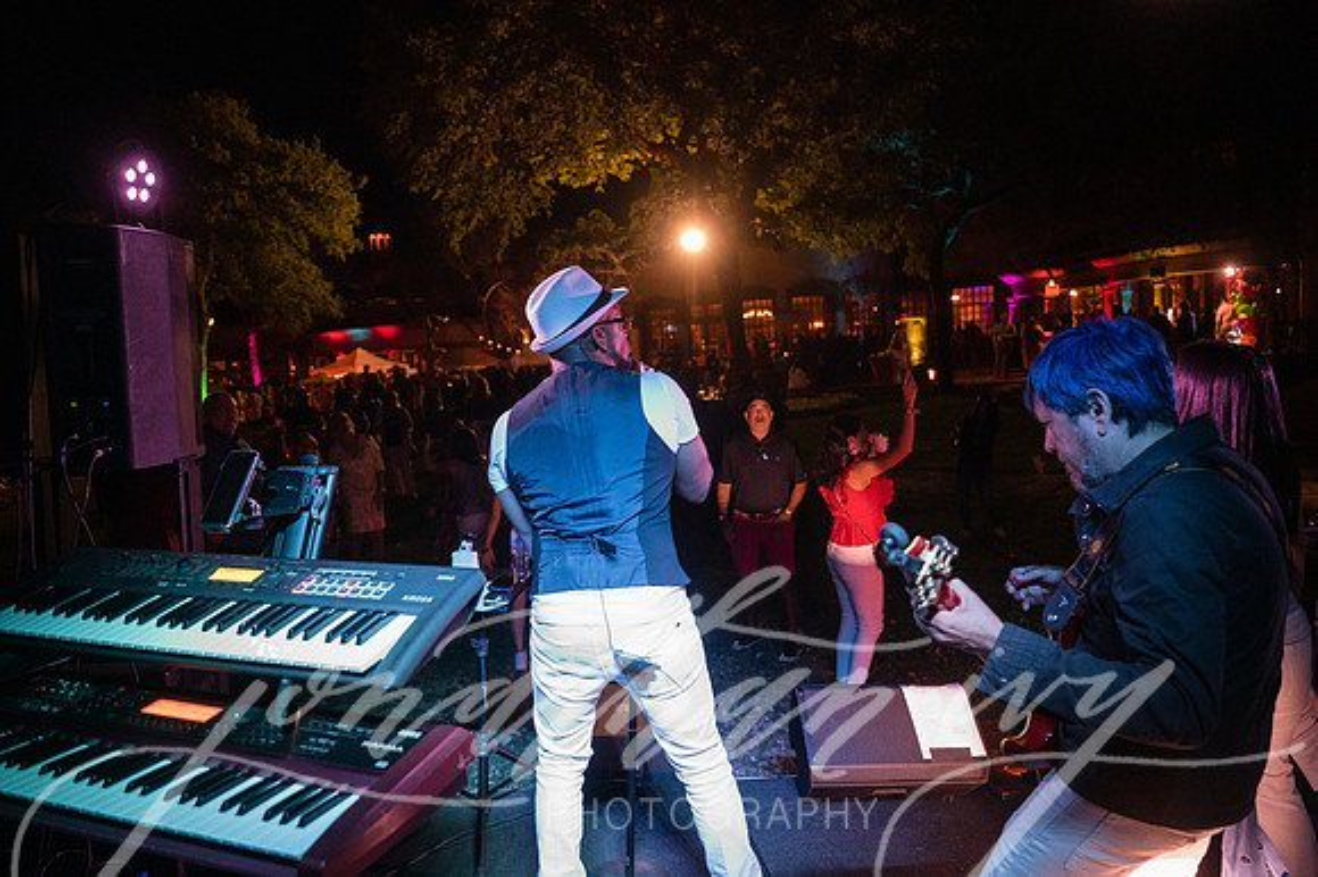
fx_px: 878
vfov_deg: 53.1
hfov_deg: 73.8
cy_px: 438
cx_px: 659
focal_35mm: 24
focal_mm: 24
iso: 8000
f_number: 2.8
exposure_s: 1/640
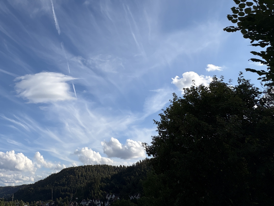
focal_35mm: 25
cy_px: 28
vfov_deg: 50.0
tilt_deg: +41.3
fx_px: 198
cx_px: 52
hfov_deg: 63.0
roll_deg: -1.3
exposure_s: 1/2273
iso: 50
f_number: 2.2
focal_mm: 2.22
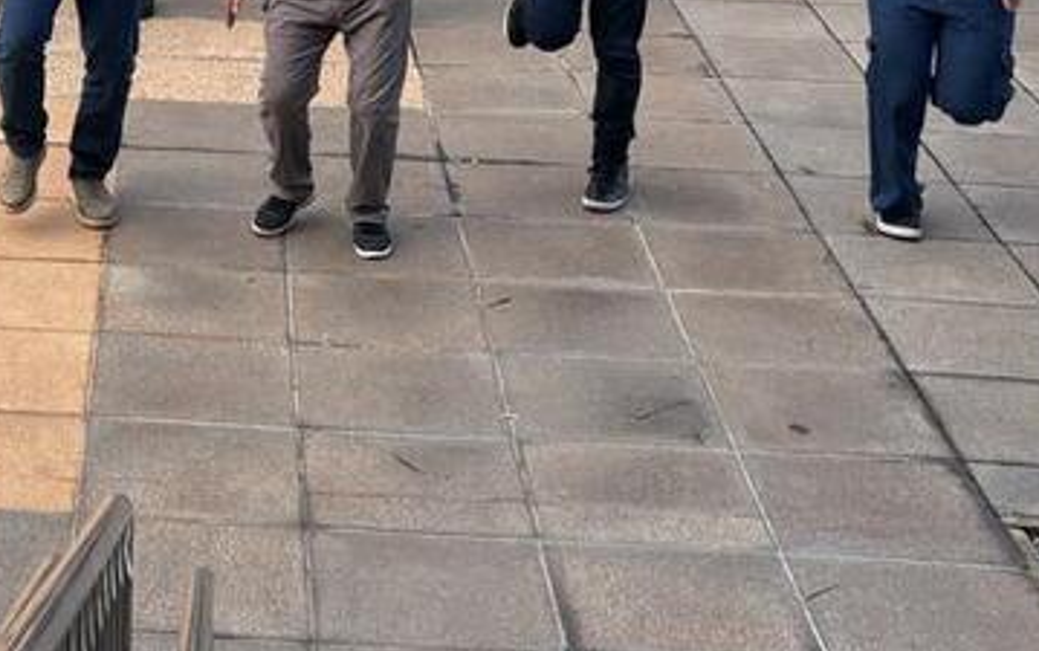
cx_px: -156
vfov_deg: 13.7
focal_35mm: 92
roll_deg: +0.7
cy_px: -217
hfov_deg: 21.2
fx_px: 2607
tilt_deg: -12.2
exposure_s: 1/380
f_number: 1.6
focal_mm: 5.96
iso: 50
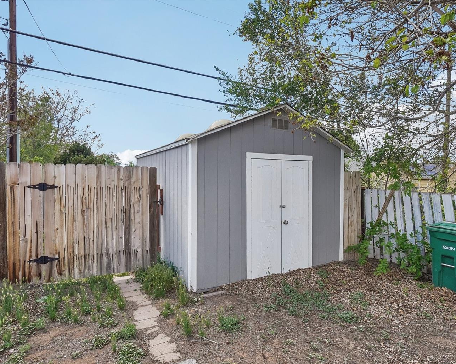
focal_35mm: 21
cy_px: 187
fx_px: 283
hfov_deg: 77.6
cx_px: 240
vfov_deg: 65.5
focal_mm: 12
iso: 100
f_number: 8
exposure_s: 1/125
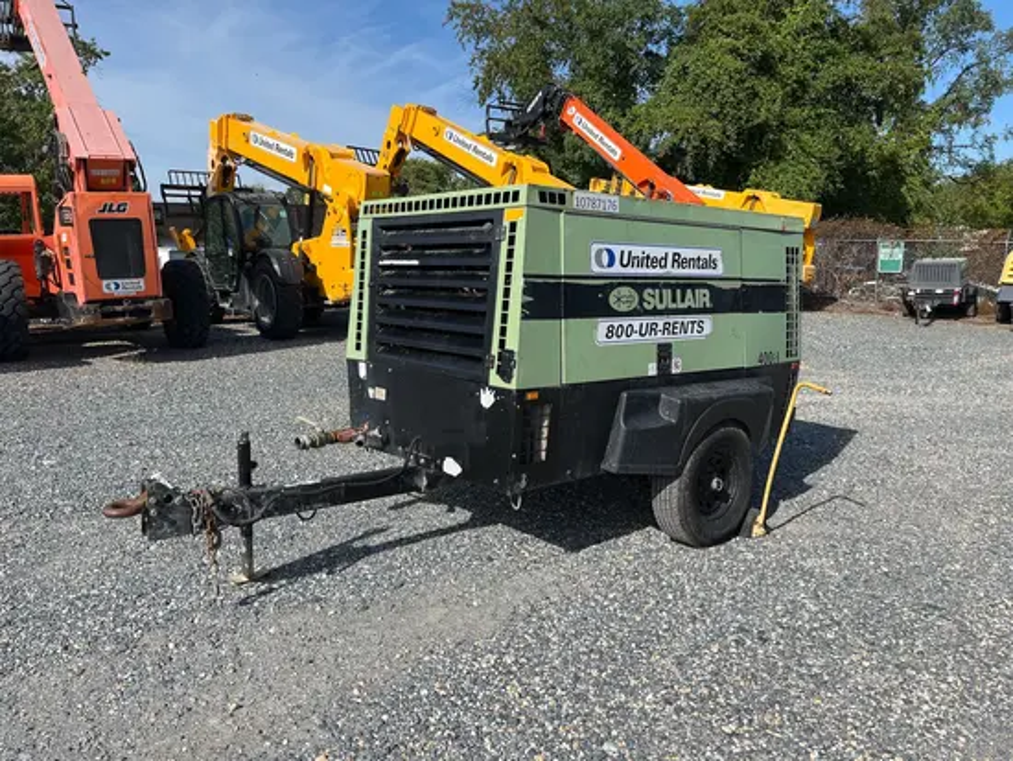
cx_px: 506
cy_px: 380
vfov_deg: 53.1
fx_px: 761
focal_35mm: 26
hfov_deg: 67.3
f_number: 1.6
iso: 50
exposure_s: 1/3049
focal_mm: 5.1
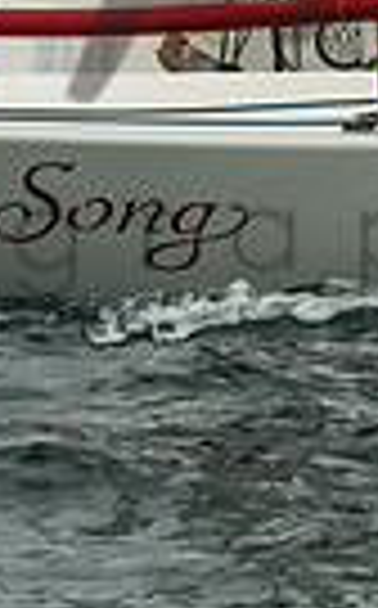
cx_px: 450
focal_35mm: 429
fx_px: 7094
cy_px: -106
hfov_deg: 3.0
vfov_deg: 4.9
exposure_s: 1/2500
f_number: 9
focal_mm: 98
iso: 800
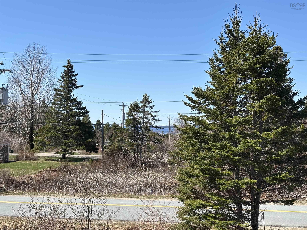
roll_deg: -0.3
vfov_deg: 28.0
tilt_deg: +0.4
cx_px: 154
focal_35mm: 52
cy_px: 115
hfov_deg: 36.8
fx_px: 461
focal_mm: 5.96
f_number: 1.6
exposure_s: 1/2342
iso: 32
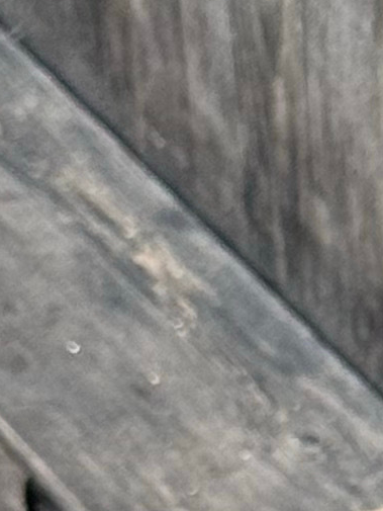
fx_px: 5648
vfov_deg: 4.9
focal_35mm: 383
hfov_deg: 3.7
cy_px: 1539
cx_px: 1362
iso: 64
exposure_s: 1/312
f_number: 1.78
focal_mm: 6.76
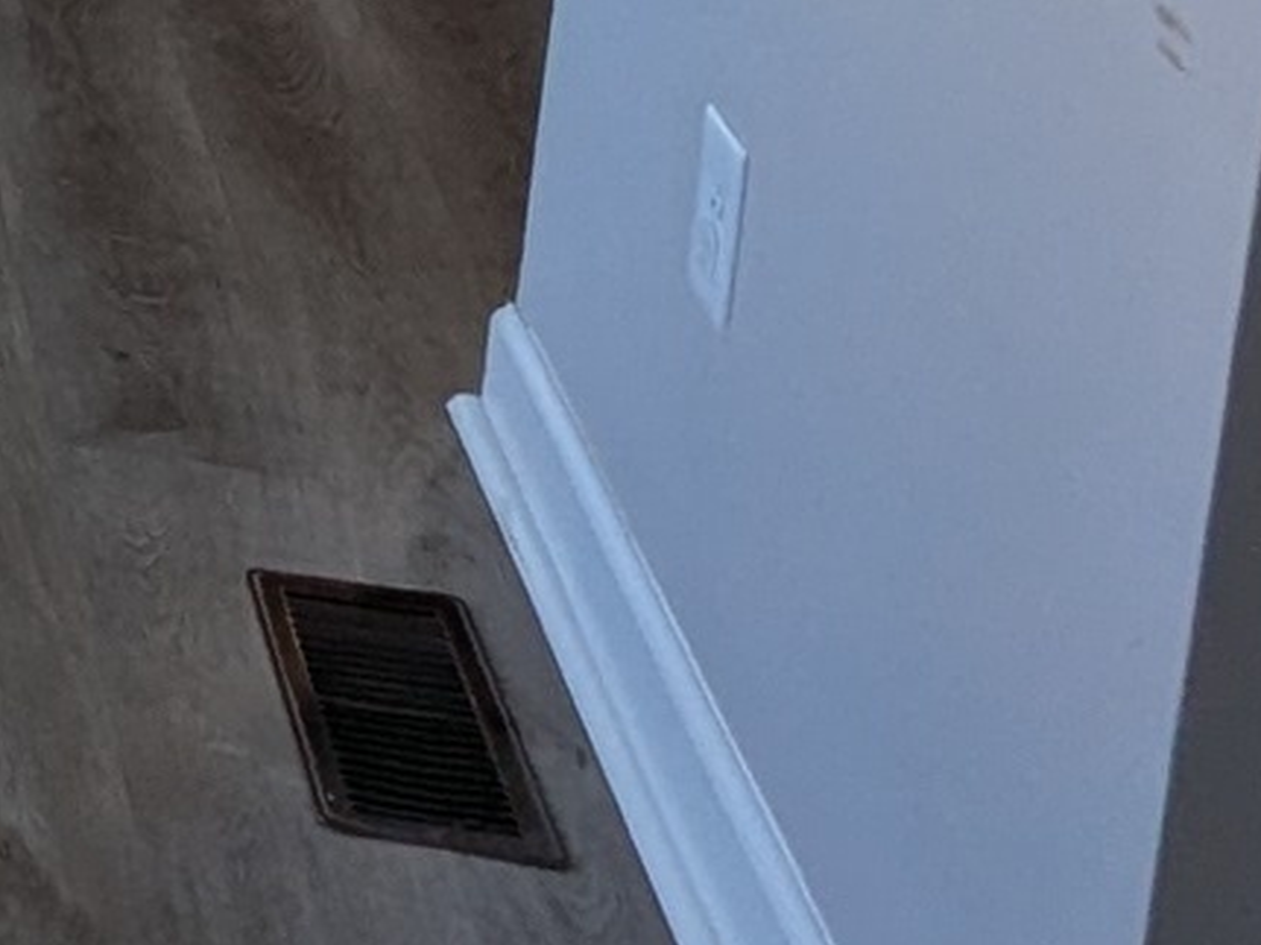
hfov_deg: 15.6
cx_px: -1375
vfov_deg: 13.6
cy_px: -846
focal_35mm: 95
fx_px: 3460
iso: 64
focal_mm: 2.35
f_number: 2.2
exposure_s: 1/185
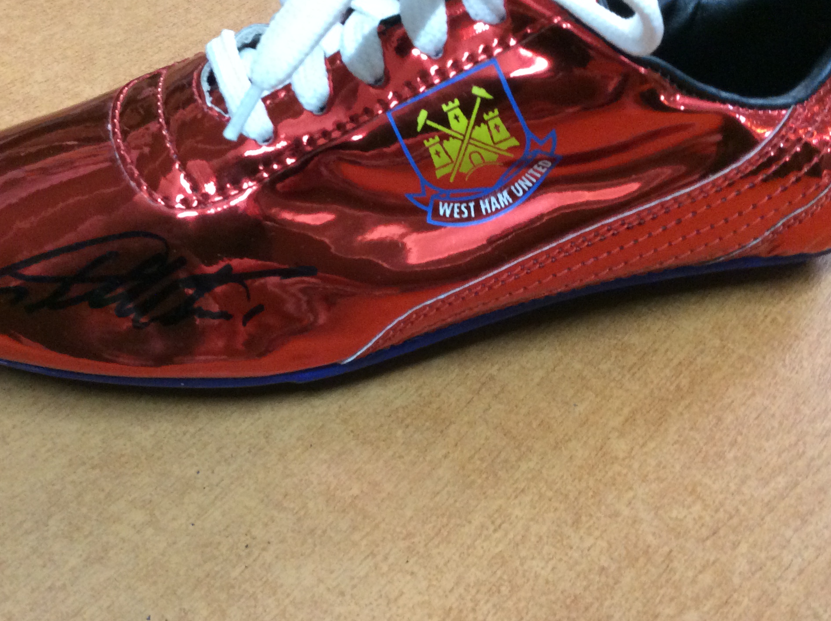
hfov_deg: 43.0
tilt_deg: -45.1
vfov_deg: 32.8
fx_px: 1055
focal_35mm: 44
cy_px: 293
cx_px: 395
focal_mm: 3.3
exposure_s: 1/25
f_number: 2.4
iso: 250
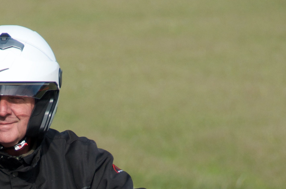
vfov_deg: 1.3
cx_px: 32
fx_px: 8236
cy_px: 291
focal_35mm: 1039
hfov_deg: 2.0
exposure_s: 1/1600
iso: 400
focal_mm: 200
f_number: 6.3
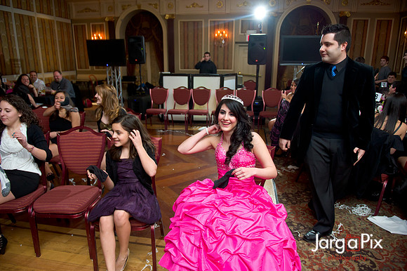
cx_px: 204
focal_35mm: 24
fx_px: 271
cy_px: 136
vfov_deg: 53.1
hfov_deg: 73.8
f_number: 3.2
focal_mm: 24
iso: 1600
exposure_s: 1/125
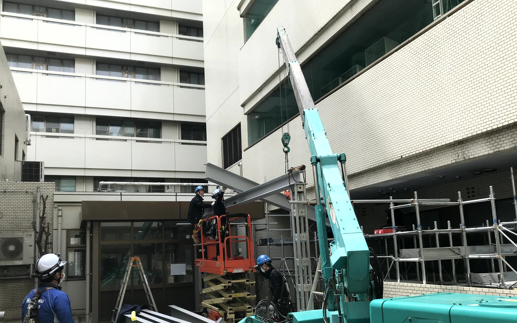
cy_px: 198
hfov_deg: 59.6
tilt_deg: +6.5
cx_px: 240
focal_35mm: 32
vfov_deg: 39.2
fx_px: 451
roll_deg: +0.7
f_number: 1.8
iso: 20
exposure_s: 1/825
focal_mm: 3.99
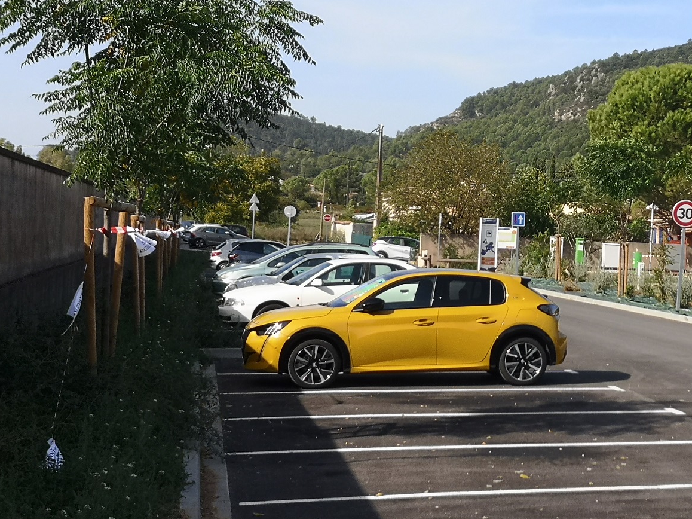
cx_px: 577
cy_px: 248
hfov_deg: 25.1
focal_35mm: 76
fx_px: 1519
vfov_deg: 19.4
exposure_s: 1/2358
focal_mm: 3.95
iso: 50
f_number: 1.8
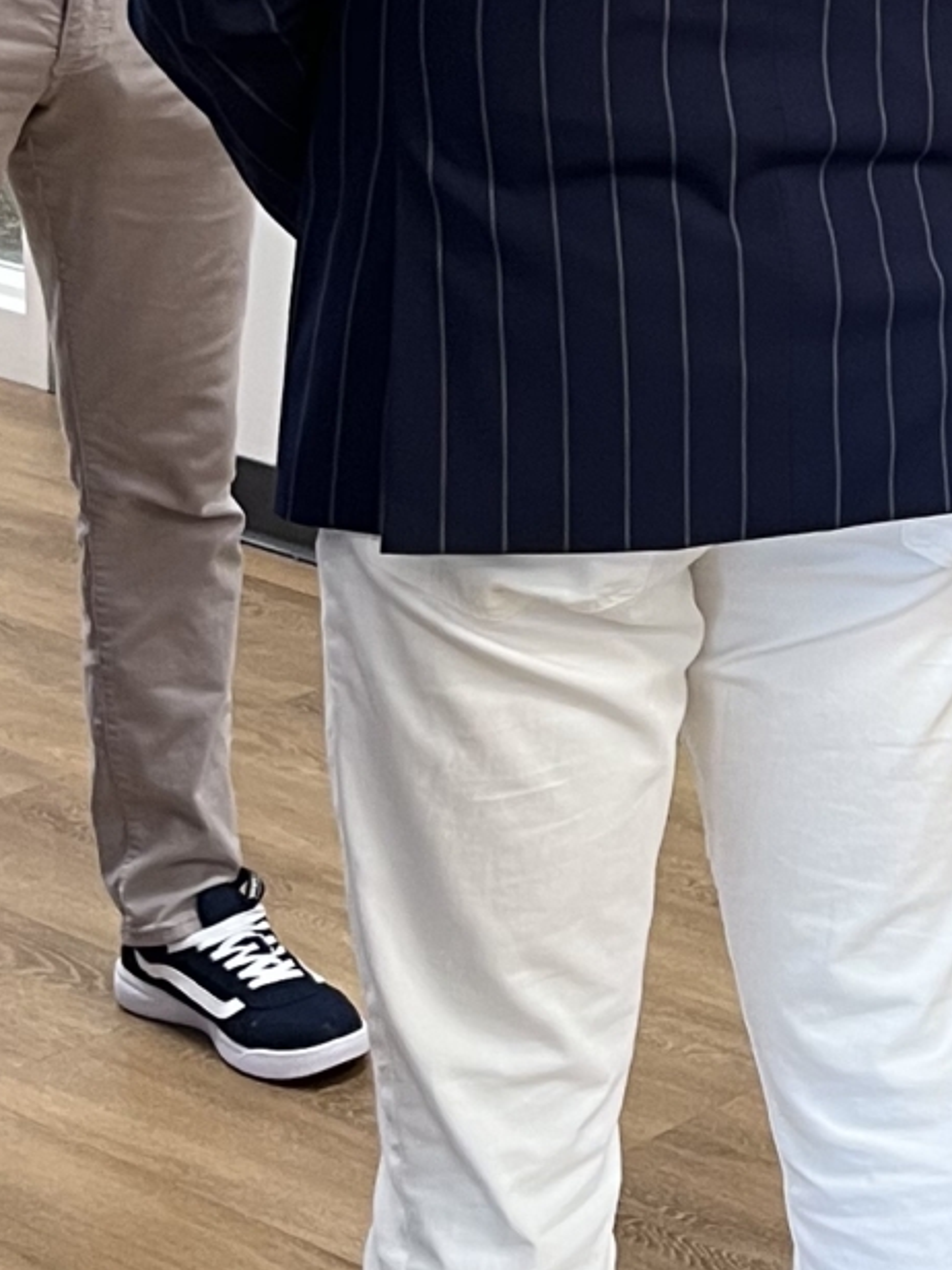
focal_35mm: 108
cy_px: 177
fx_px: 3960
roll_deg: -1.2
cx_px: 1304
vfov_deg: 18.0
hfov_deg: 13.1
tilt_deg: -12.4
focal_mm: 5.1
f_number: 1.6
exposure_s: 1/60
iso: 100
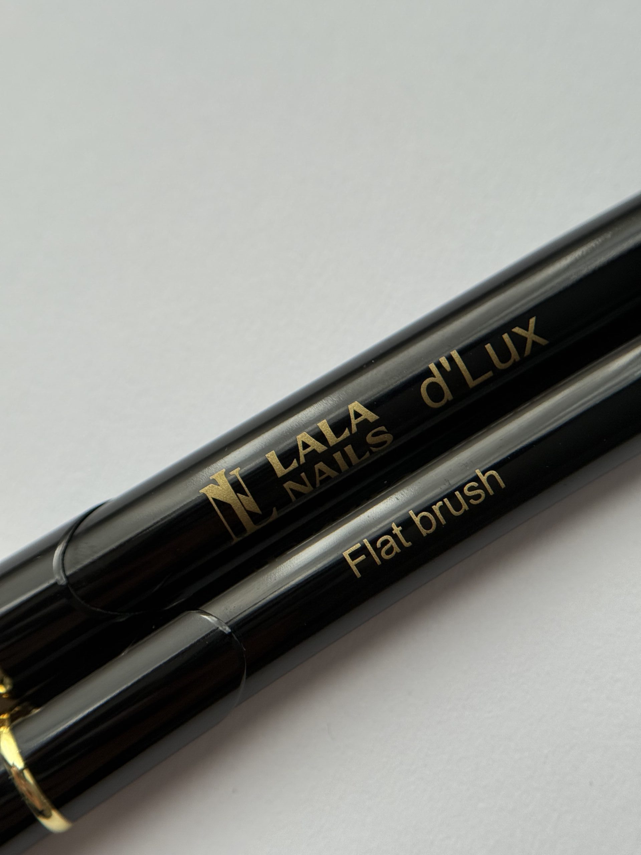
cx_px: 320
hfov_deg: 30.3
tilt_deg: -79.6
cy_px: 428
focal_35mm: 48
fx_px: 1185
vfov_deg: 39.7
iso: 80
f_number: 1.78
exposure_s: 1/1642
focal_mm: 6.76
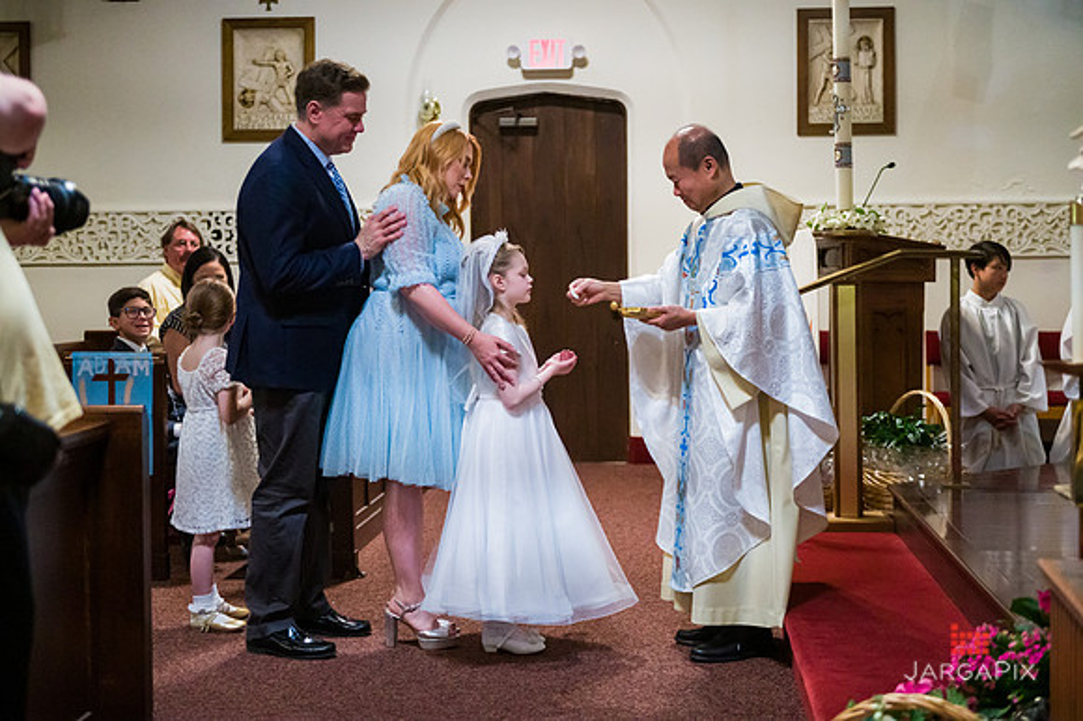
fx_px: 1684
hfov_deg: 35.7
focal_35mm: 56
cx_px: 542
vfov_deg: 24.2
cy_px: 360
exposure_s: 1/400
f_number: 3.2
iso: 6400
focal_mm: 56
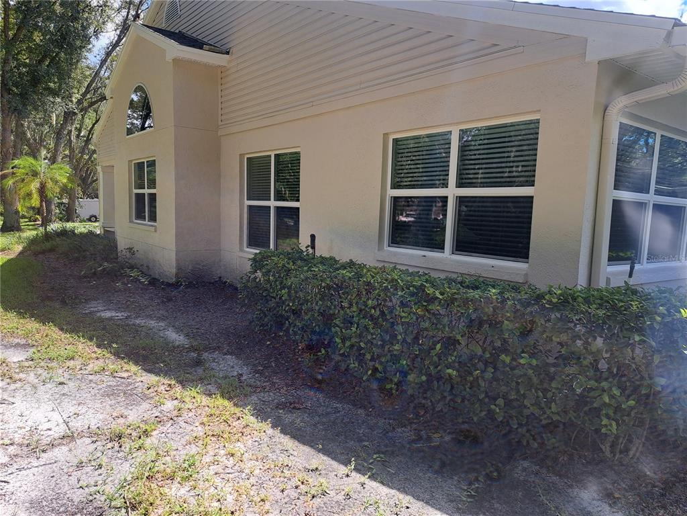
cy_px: 258
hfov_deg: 71.6
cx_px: 344
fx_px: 476
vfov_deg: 56.8
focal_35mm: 24
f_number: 1.8
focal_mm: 5.23
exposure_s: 1/365
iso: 50
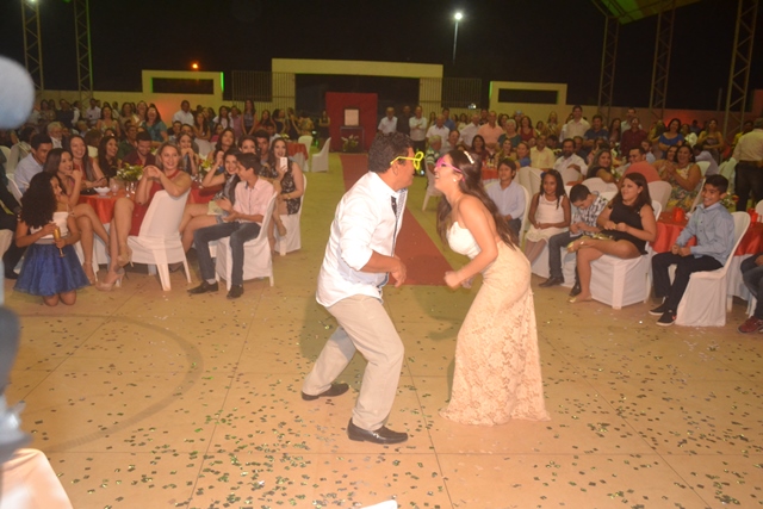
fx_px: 700
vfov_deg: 40.0
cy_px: 254
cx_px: 382
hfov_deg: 57.2
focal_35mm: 33
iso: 1600
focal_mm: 22
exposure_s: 1/60
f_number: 3.8
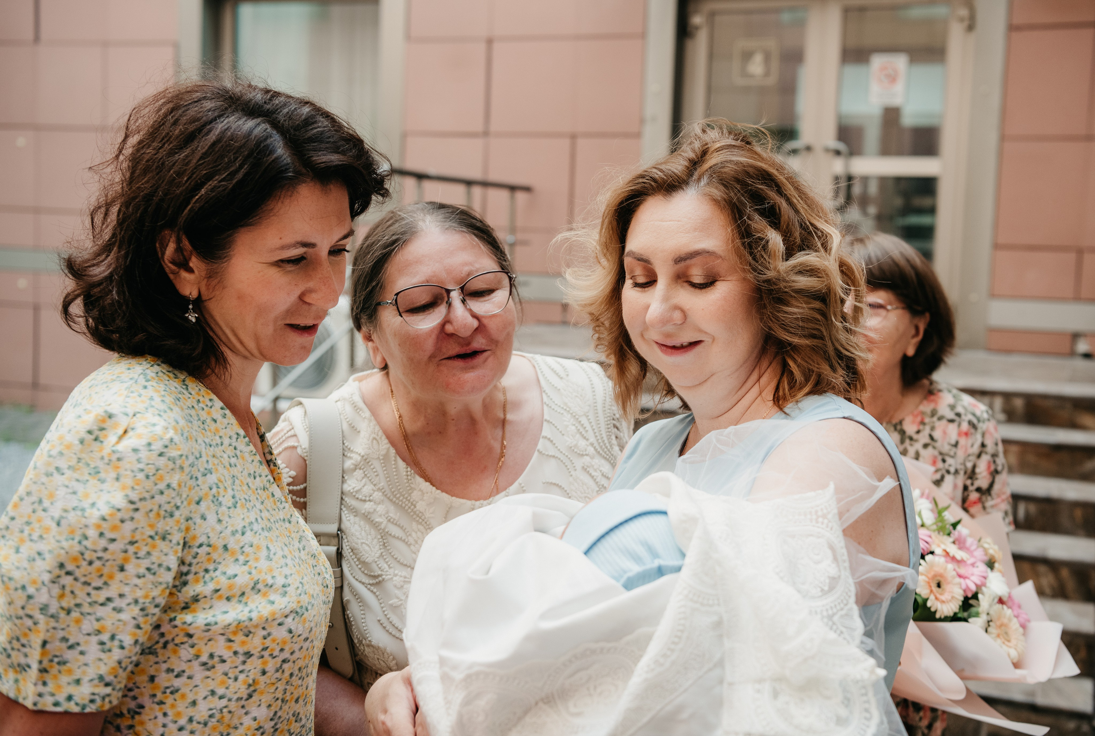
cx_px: 588
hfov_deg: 43.5
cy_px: 344
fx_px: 1372
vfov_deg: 30.0
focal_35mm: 45
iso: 500
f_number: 4
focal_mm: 42
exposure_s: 1/200
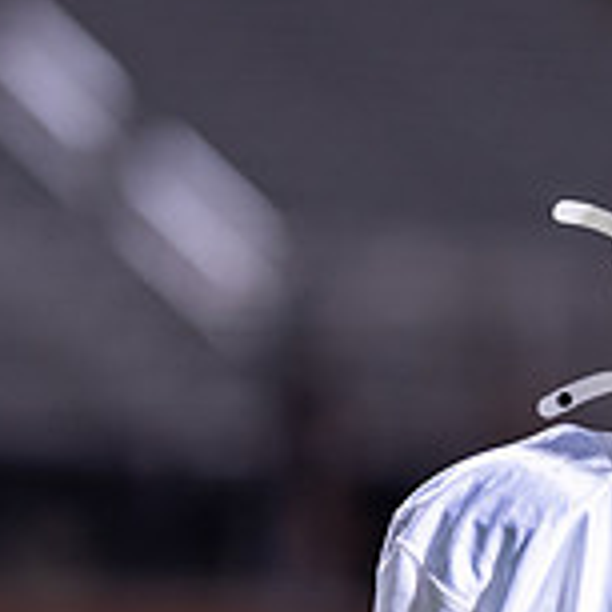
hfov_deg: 3.0
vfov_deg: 3.0
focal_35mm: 586
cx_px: 848
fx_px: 11721
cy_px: 562
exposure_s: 1/500
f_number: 1.8
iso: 500
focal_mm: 135
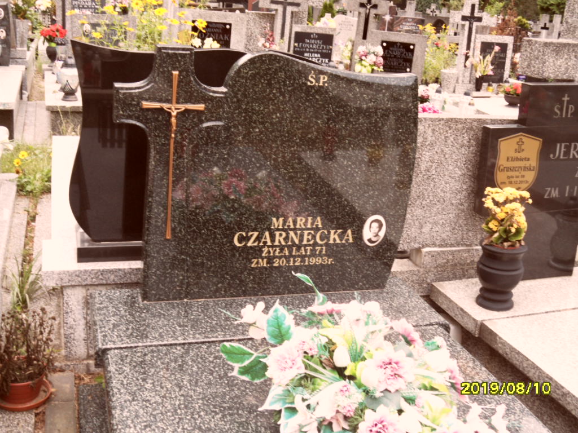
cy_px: 216
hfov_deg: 46.8
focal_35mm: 40
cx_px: 289
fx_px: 668
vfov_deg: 36.0
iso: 80
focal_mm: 6.5
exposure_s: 1/125
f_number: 3.6
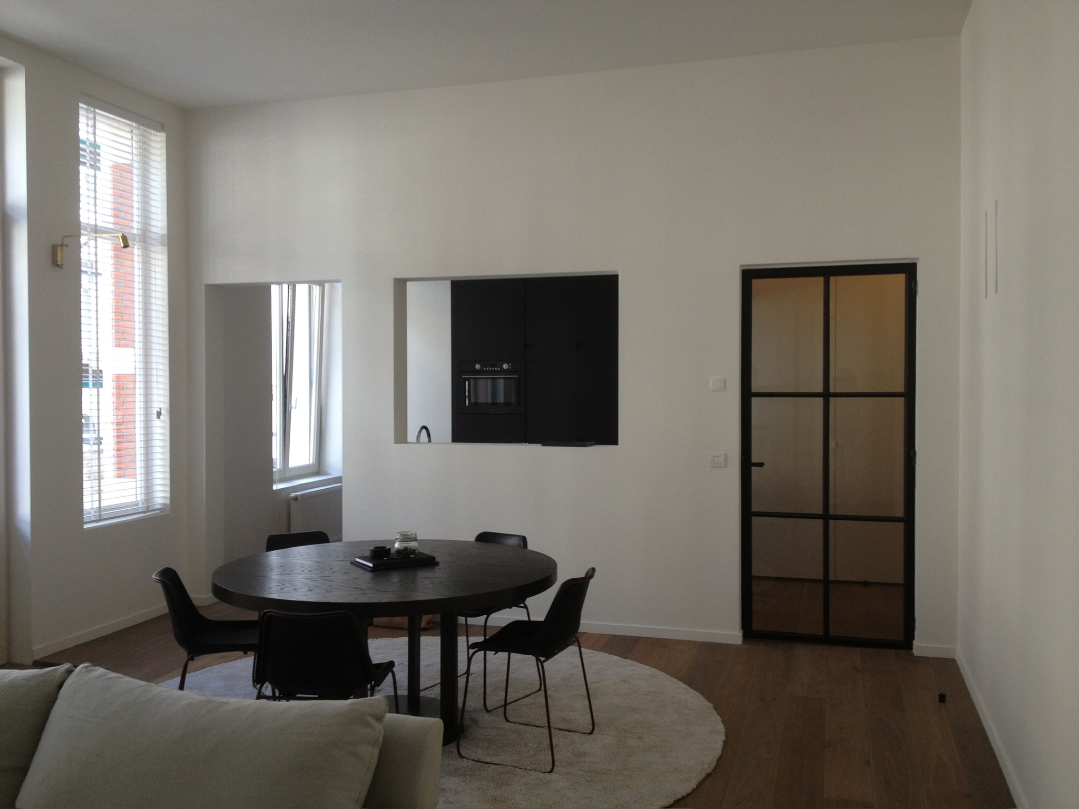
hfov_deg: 52.6
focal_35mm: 35
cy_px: 404
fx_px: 1091
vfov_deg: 40.7
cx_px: 540
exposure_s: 1/60
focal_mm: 4.28
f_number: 2.4
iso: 64
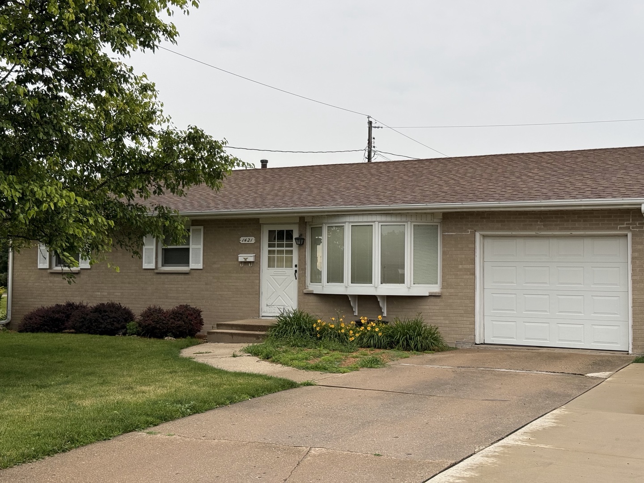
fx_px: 893
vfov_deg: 30.3
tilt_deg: +3.4
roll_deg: -1.5
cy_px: 242
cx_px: 322
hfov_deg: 39.7
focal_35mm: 48
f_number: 1.78
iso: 64
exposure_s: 1/466
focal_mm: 6.76
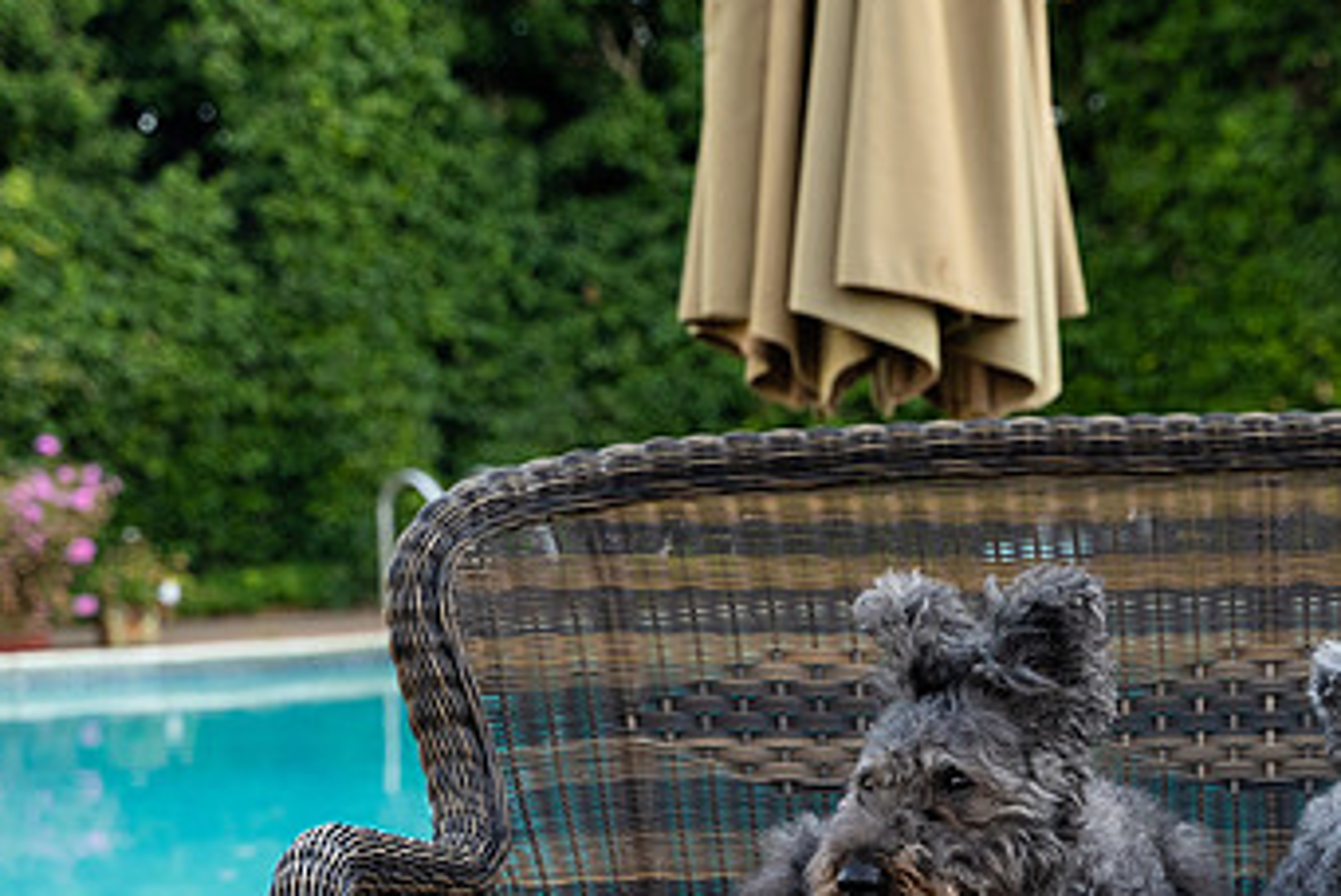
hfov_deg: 23.6
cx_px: 1019
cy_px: 701
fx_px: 3169
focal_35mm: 85
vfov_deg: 16.0
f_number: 4
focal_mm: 50
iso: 800
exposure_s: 1/320
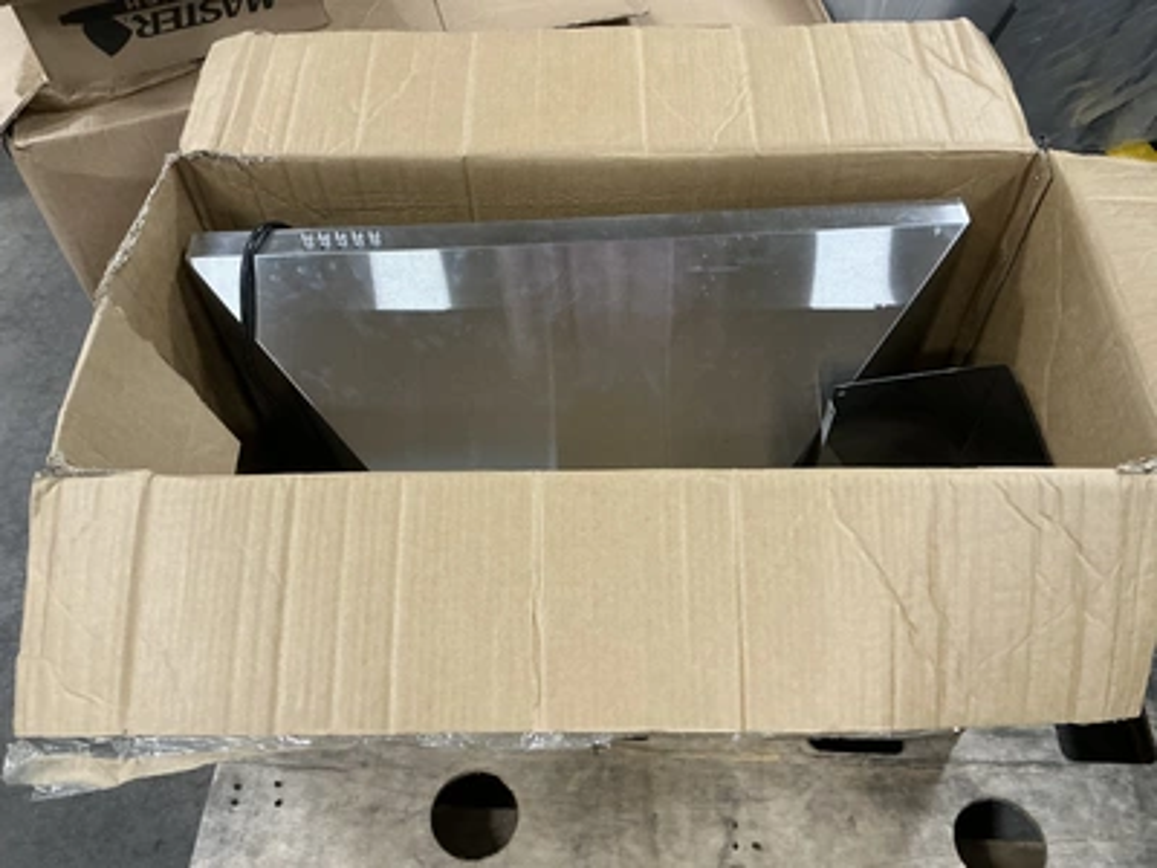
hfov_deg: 63.4
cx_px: 578
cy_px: 434
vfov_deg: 49.7
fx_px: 936
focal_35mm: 28
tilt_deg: -51.5
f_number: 1.8
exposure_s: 1/60
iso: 250
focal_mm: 3
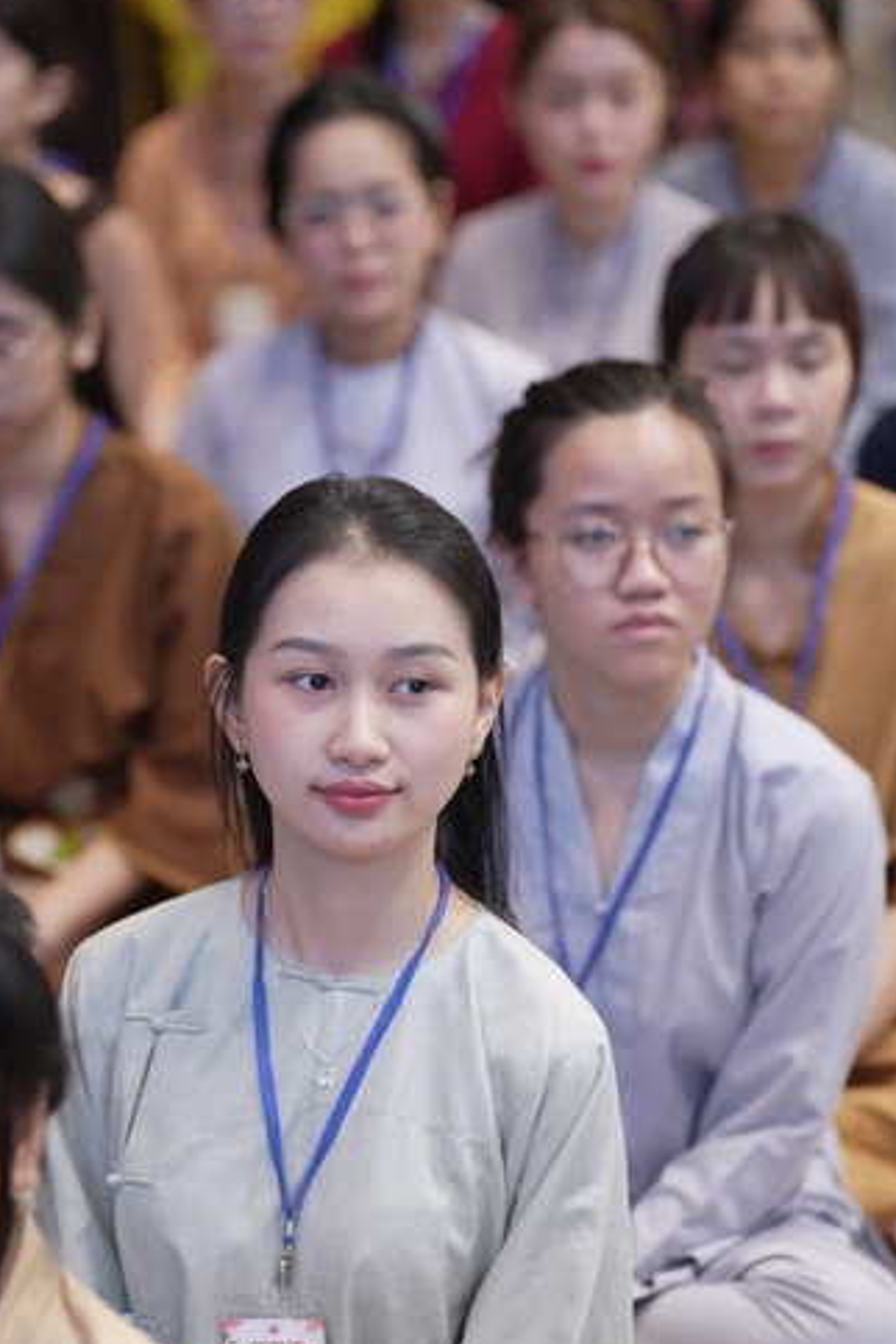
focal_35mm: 148
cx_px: 349
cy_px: 863
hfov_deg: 9.3
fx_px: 5525
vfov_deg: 13.9
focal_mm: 110
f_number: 2.8
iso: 5000
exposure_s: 1/200
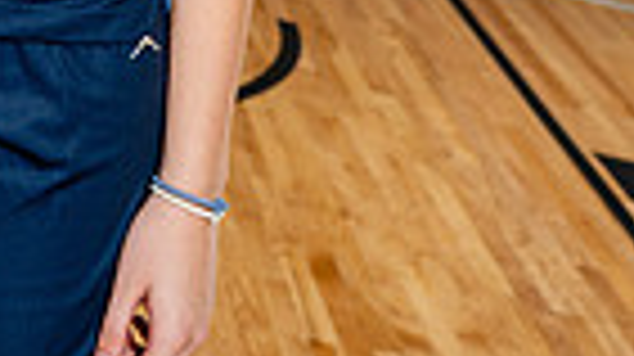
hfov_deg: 15.7
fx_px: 2251
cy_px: -563
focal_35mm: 134
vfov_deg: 8.2
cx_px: -36
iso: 100
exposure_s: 1/250
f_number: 5.6
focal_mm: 40
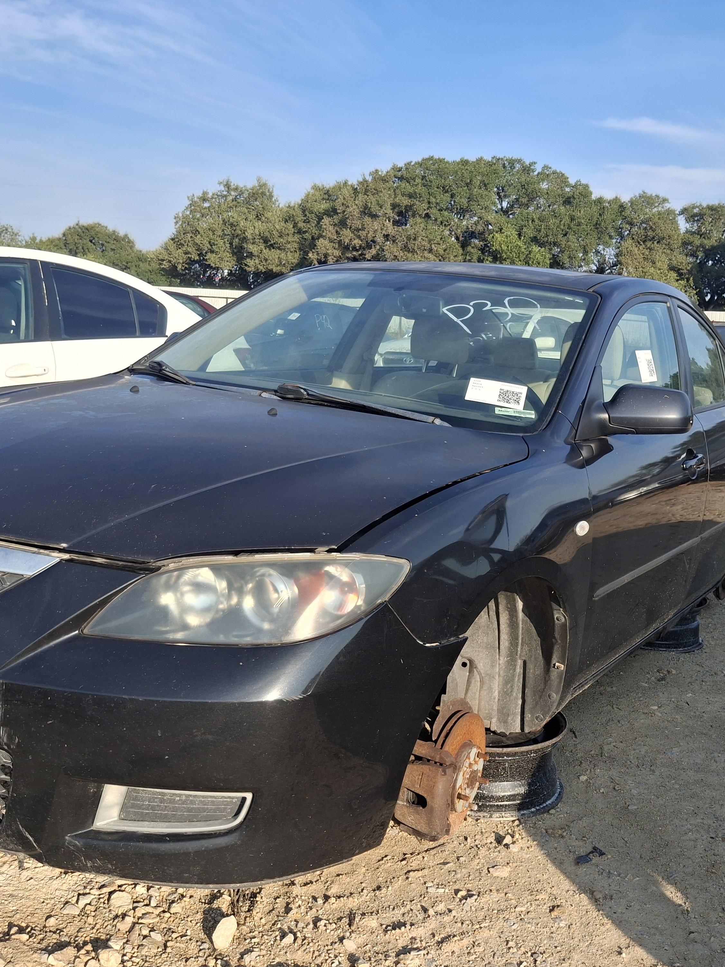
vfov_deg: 54.0
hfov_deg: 41.5
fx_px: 949
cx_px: 446
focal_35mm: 34
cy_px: 493
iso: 32
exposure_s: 1/1531
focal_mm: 4.69
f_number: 1.8
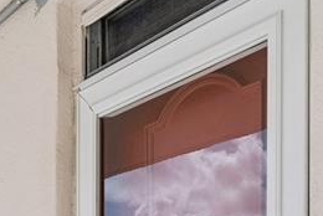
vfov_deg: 22.0
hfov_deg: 33.5
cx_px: 96
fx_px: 530
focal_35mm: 59
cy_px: 228
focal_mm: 10
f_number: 4.5
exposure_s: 1/1250
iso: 100
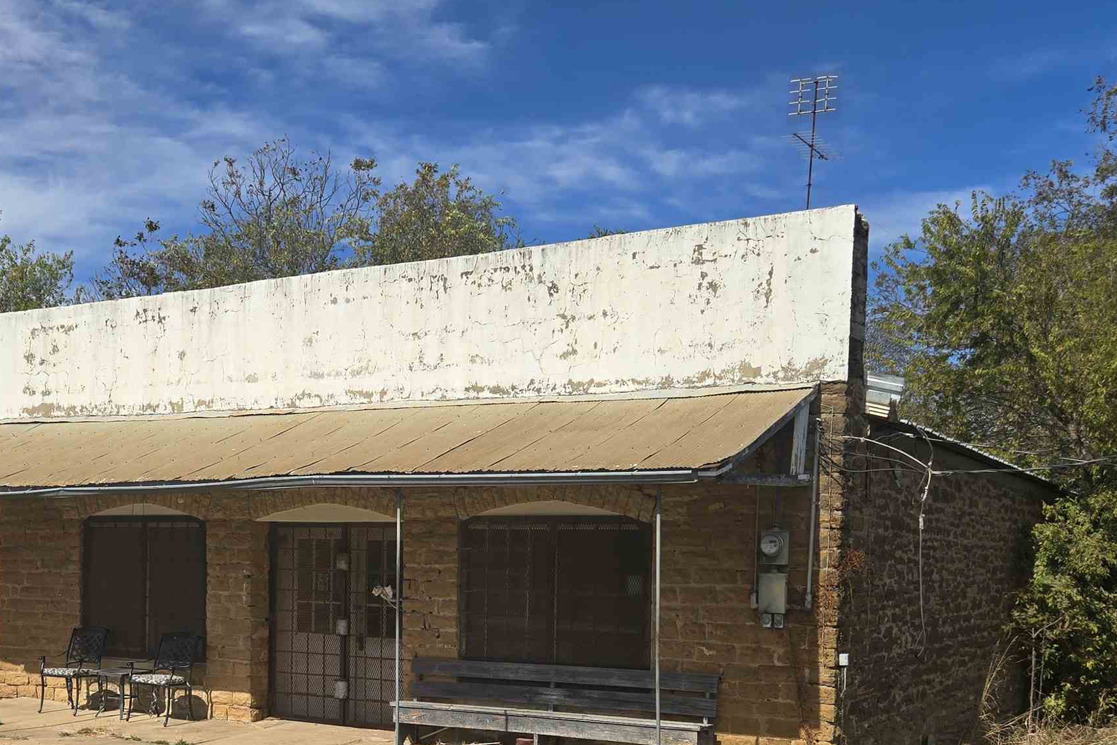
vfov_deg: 30.6
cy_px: 563
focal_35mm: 43
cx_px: 399
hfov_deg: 44.9
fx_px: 1334
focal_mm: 5.4
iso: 25
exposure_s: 1/2628
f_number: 1.8
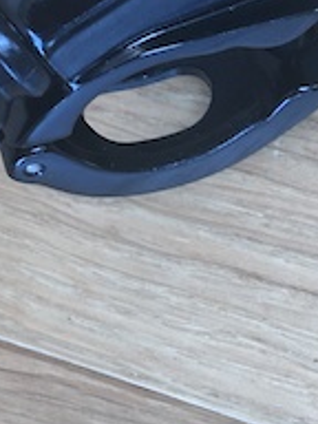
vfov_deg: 15.8
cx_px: 132
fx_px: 1482
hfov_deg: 12.2
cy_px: -60
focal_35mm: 121
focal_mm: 4.15
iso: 25
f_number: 2.2
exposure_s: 1/50
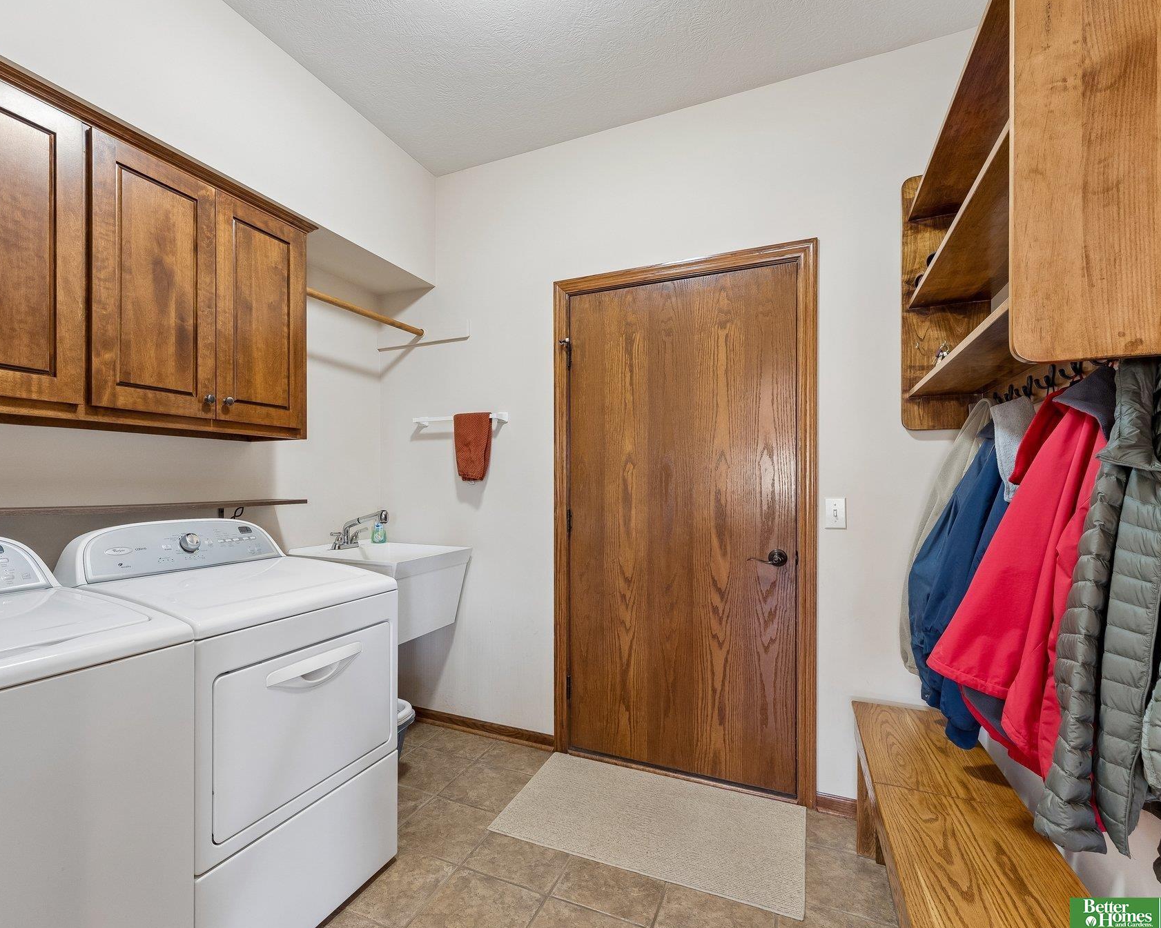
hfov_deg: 92.8
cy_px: 468
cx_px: 522
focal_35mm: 16
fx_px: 550
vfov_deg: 80.4
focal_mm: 14
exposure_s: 1/8
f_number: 6.3
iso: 500
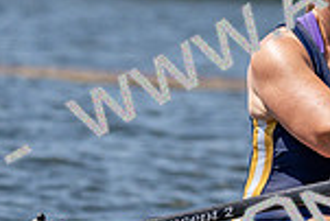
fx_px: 7065
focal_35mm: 770
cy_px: 143
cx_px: 337
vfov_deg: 1.8
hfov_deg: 2.7
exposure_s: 1/2000
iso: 200
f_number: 5.6
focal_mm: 200
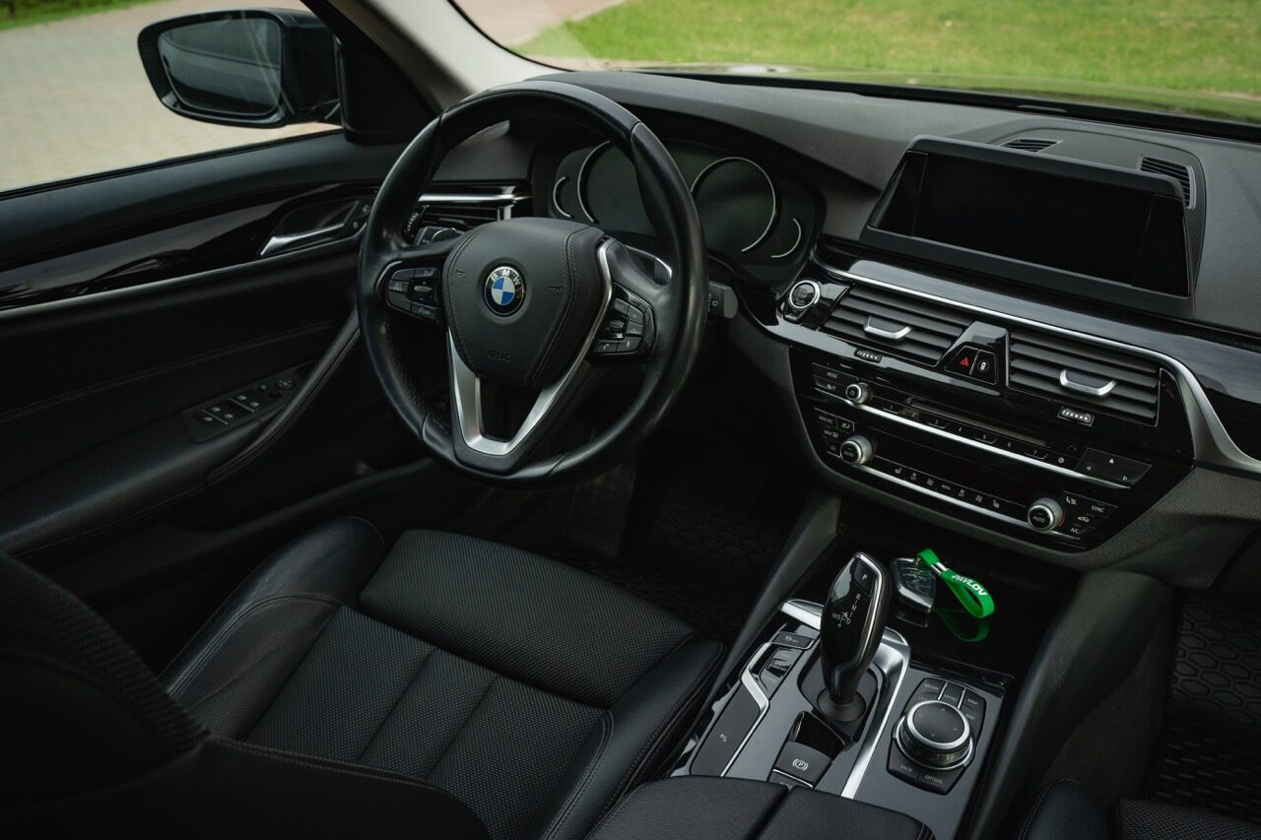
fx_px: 981
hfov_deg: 65.5
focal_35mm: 28
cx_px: 630
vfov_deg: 46.4
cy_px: 420
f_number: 5.6
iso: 500
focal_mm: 28
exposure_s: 1/160
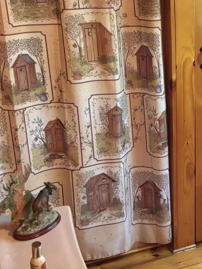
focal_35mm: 64
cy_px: 122
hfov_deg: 21.8
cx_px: 215
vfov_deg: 30.3
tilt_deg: -20.8
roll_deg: +0.2
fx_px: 498
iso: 500
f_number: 1.6
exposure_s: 1/40
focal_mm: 5.96
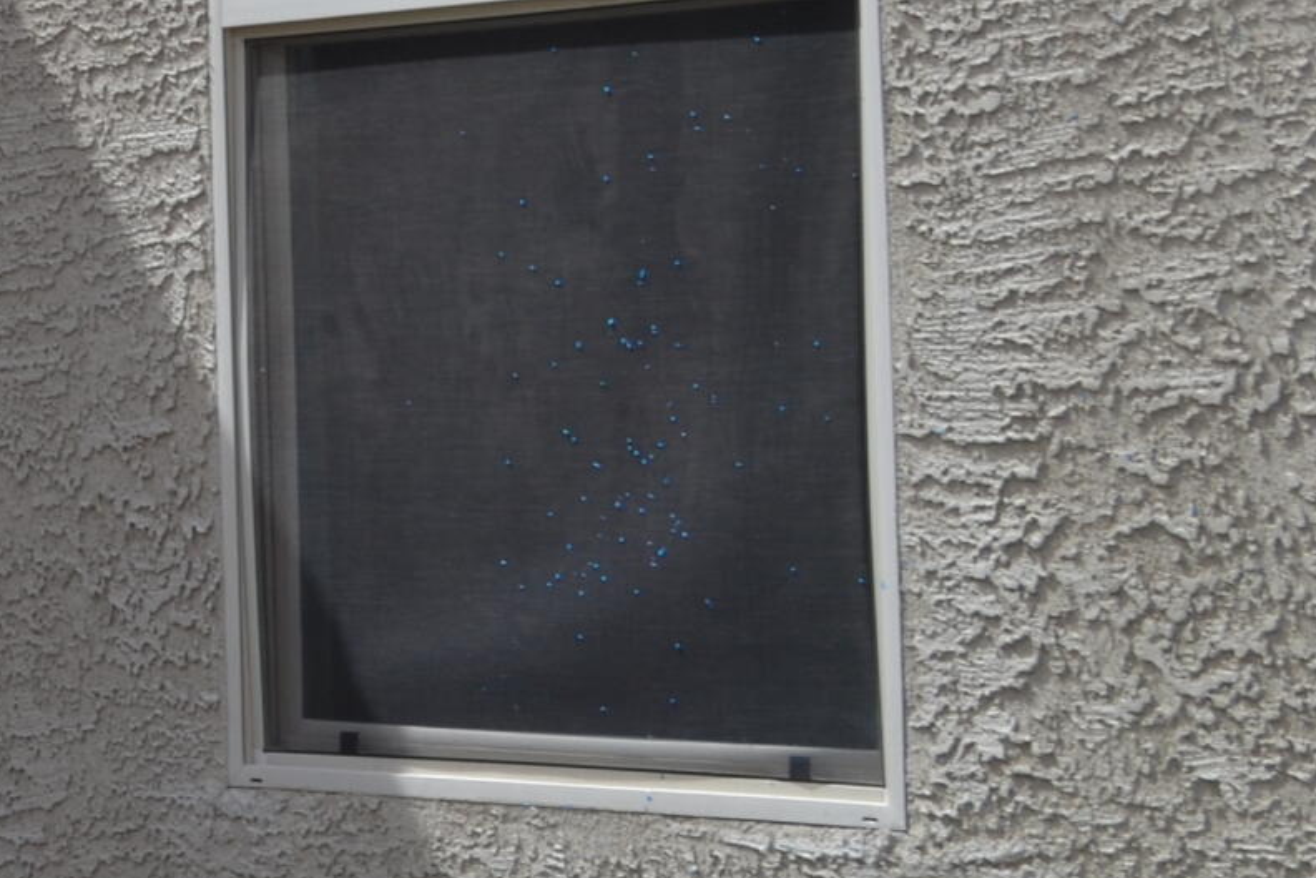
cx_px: -1002
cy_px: -81
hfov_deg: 12.0
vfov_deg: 8.6
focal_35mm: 159
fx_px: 5812
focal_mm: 28
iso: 100
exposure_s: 1/200
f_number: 7.1
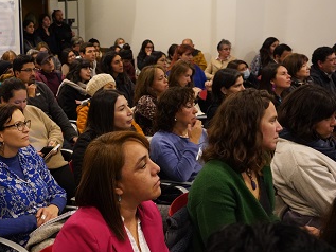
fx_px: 495
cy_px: 114
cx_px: 37
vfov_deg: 28.6
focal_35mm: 51
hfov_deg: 35.4
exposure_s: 1/100
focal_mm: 28
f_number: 4.5
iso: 6400
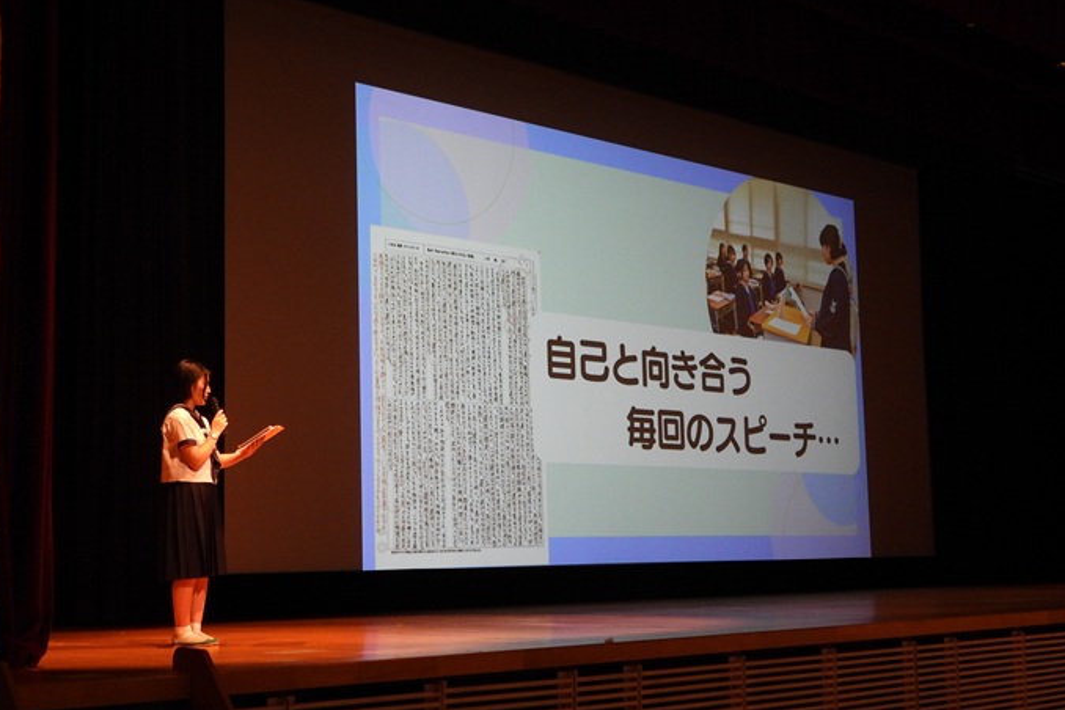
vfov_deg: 25.5
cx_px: 532
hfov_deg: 37.5
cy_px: 391
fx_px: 1568
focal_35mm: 53
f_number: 3.5
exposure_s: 1/60
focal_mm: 8.9
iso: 500
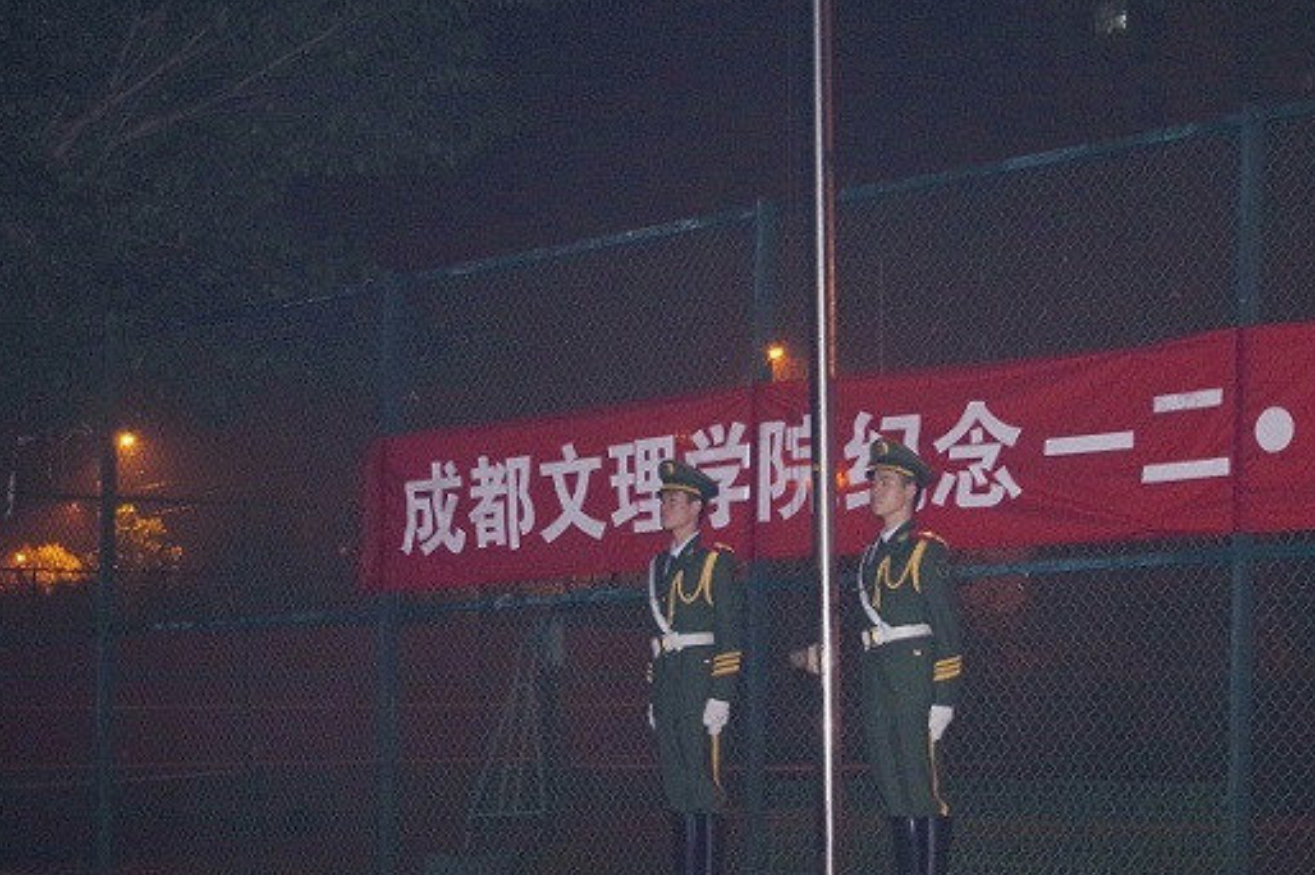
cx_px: 806
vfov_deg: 13.9
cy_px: 540
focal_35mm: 98
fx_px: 3577
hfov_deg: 20.8
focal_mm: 47.5
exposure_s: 1/25
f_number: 5.6
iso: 800
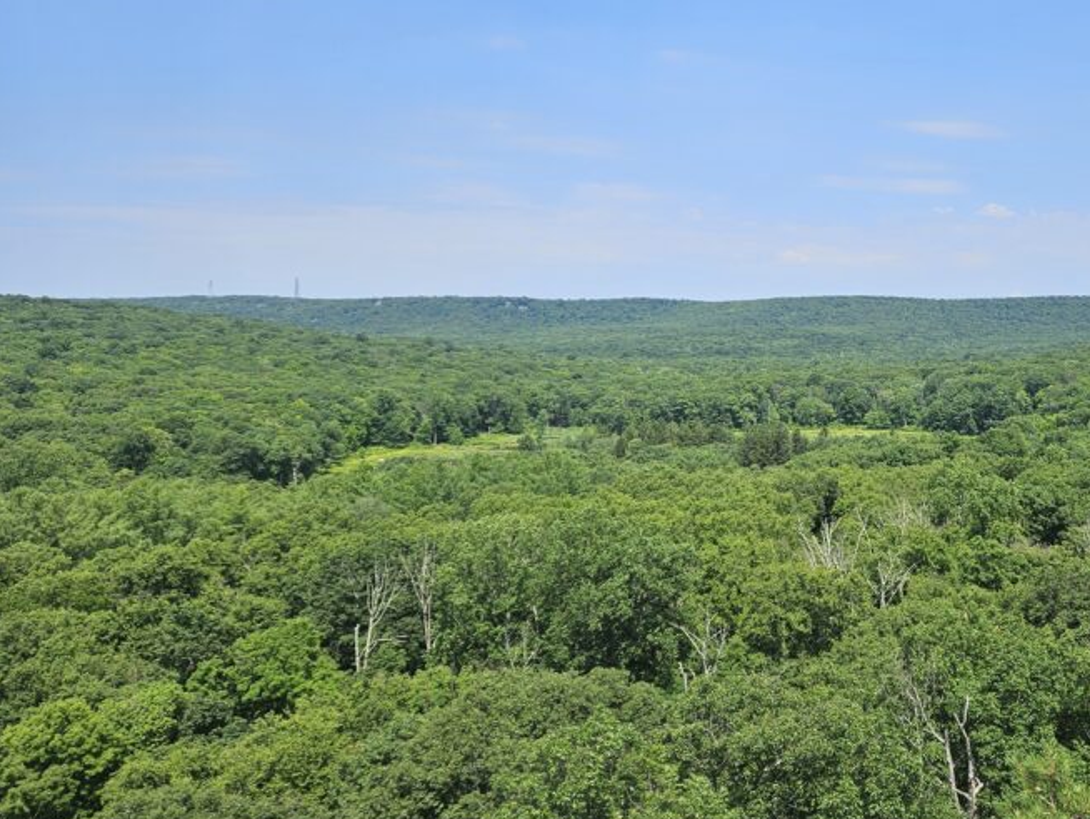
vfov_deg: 39.5
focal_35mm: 36
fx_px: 1134
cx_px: 837
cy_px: 334
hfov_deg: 49.0
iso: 25
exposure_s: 1/2586
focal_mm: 5.4
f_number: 1.8
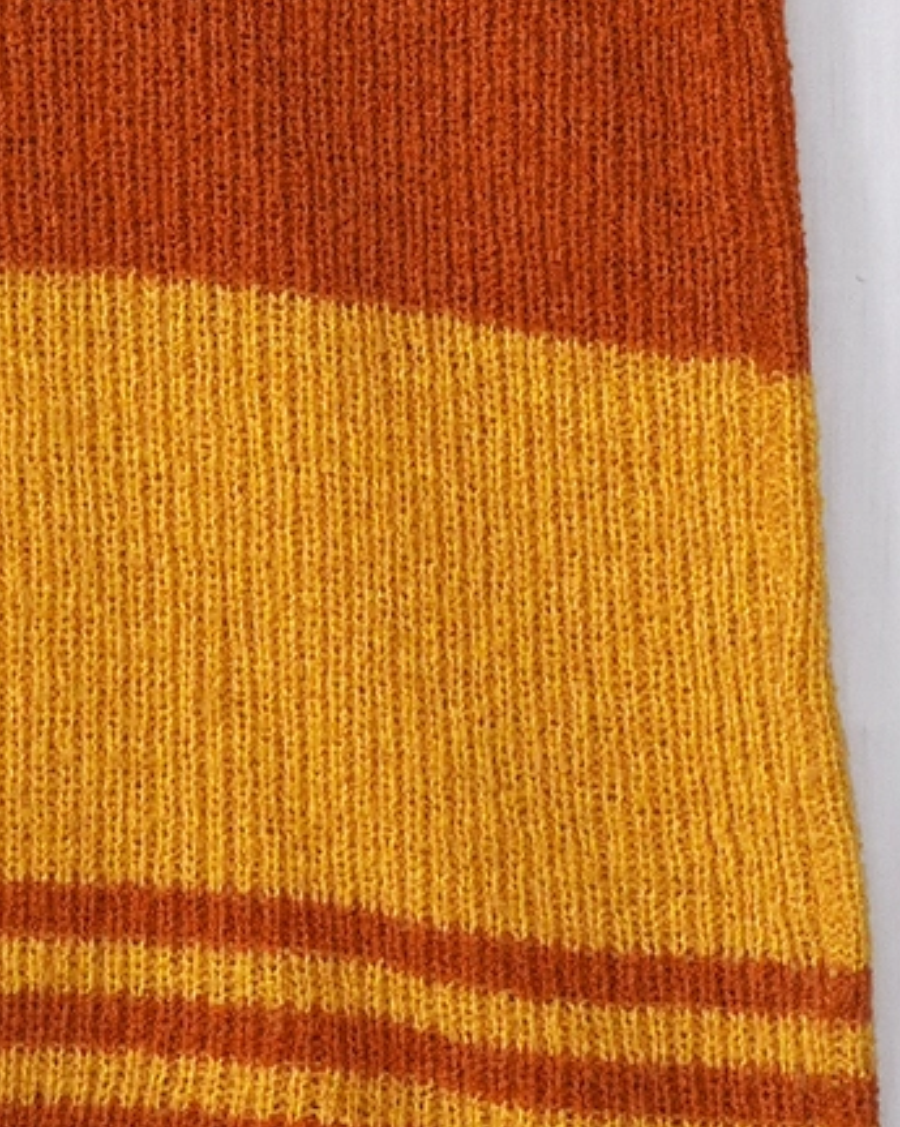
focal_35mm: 291
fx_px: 9704
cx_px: -305
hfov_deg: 5.3
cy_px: -70
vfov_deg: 6.6
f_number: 9
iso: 320
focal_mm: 31
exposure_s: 1/40
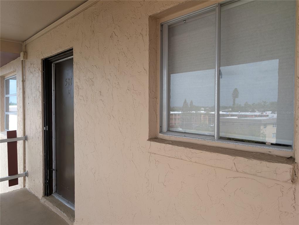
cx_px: 150
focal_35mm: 24
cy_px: 112
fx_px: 208
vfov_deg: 56.9
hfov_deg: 71.5
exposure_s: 1/311
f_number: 1.68
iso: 22
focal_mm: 6.9
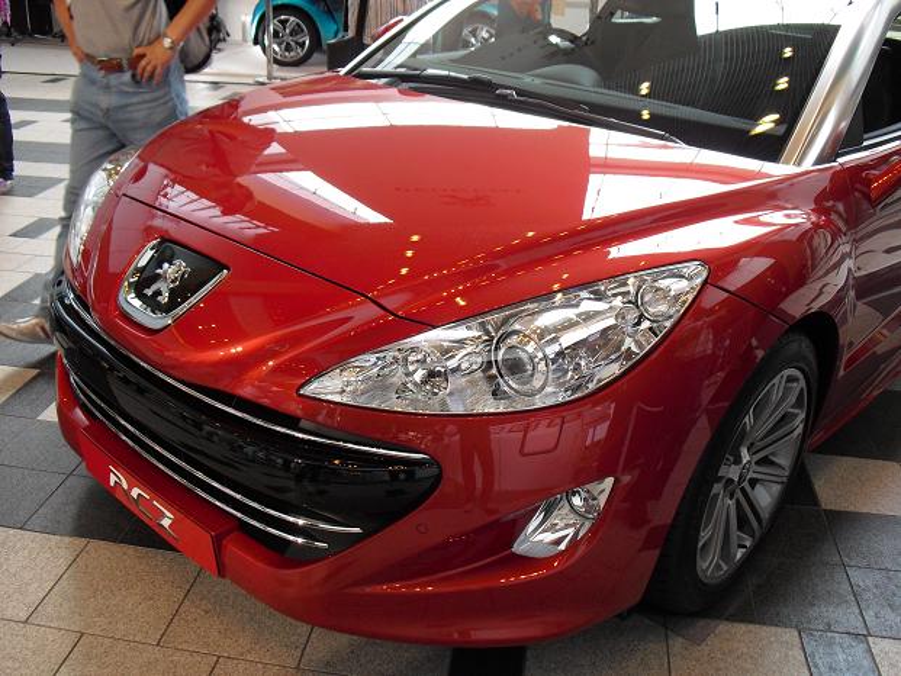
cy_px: 338
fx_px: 937
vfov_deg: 39.7
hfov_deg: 51.3
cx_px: 450
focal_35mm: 36
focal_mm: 6.3
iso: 200
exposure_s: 1/80
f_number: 3.1
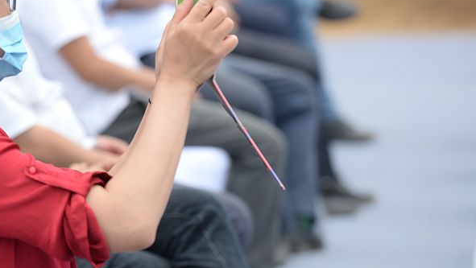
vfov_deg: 3.1
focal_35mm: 393
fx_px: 4962
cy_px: 78
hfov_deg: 5.5
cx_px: 0
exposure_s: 1/250
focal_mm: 185
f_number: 5
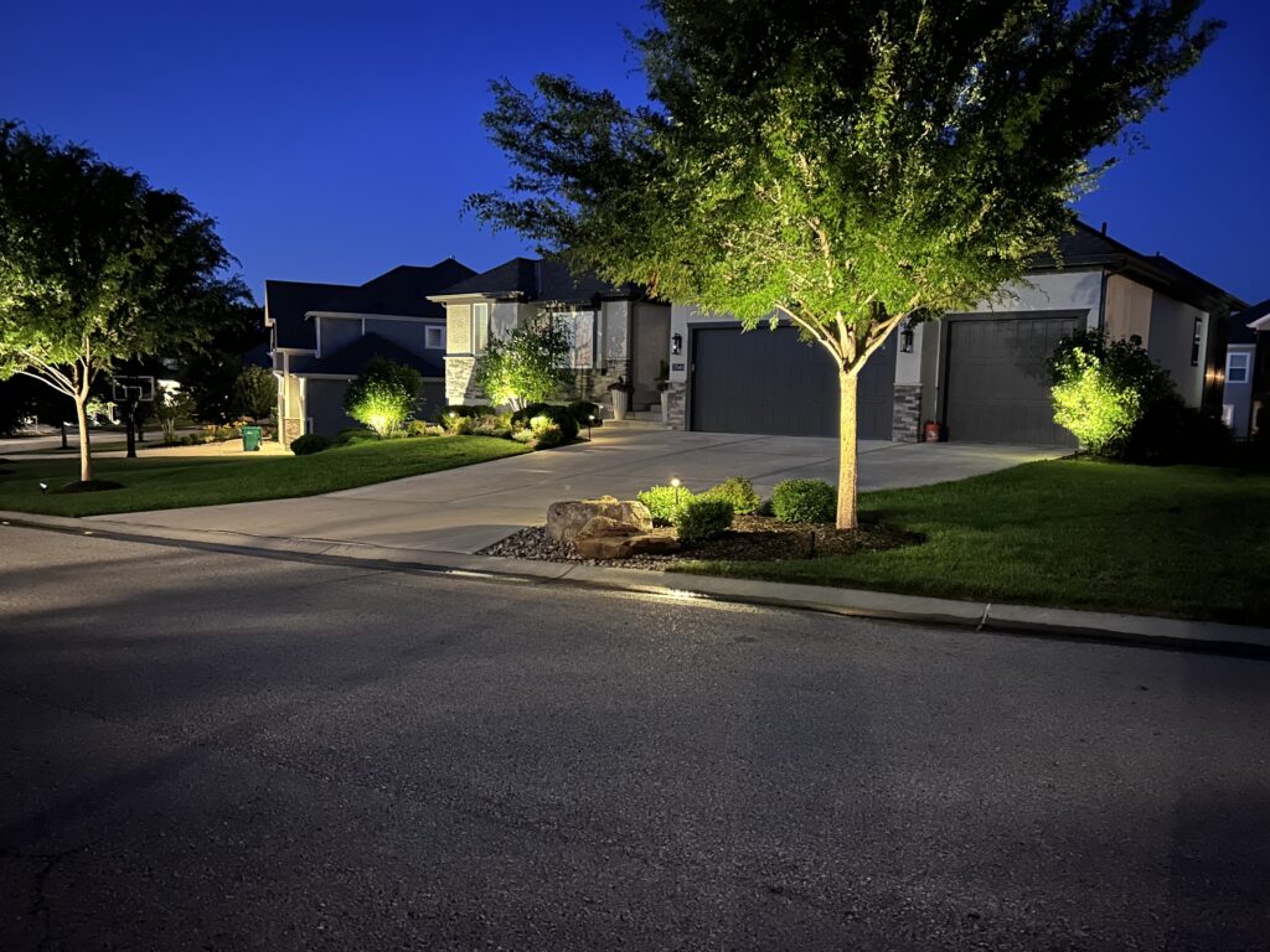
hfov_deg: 67.3
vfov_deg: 53.1
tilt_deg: -6.0
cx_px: 635
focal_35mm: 26
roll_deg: -0.7
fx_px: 954
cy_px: 476
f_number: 1.5
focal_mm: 5.7
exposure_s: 1/9
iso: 1600
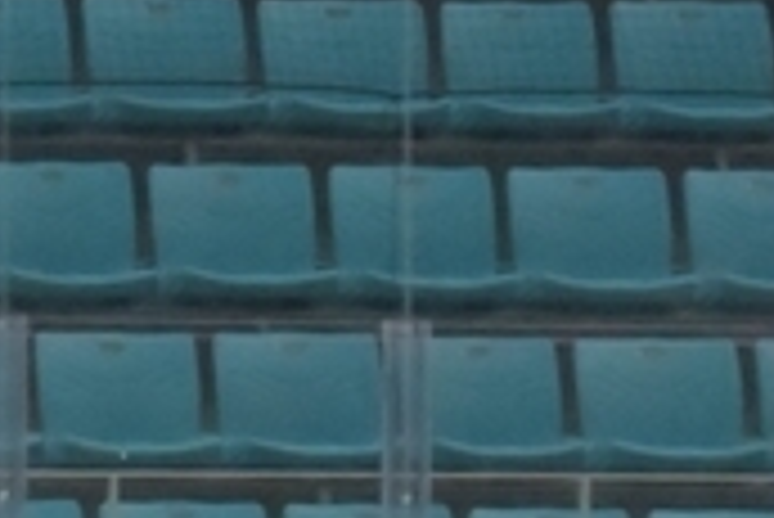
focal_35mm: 998
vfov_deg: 1.4
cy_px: 1077
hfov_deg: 2.1
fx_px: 21475
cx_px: -572
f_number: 4.5
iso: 800
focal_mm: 53.1
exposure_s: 1/500
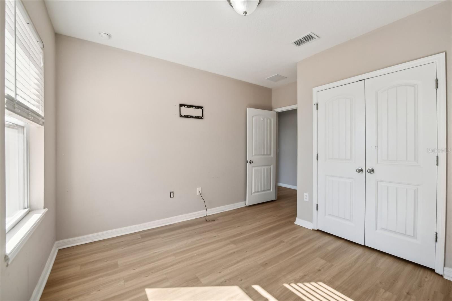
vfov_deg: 81.2
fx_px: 176
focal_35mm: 14
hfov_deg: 104.3
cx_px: 226
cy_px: 150
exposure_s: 1/60
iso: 400
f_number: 8
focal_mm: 14
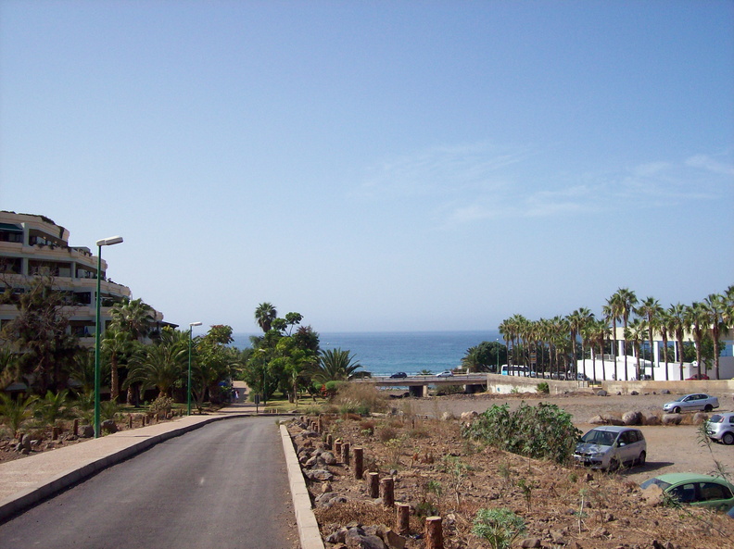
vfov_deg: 39.6
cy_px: 274
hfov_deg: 51.4
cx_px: 367
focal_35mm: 36
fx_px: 763
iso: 80
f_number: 4.8
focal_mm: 6
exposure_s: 1/765
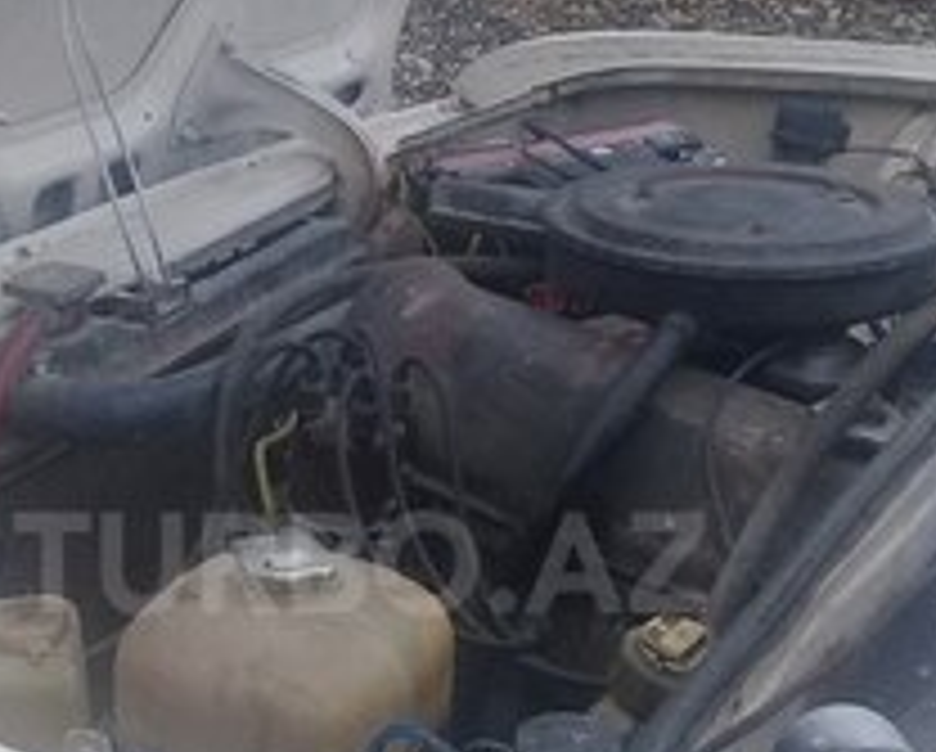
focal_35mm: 72
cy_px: 563
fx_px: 1997
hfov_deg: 26.3
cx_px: 360
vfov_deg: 21.1
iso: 50
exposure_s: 1/150
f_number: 2.2
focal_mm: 3.3
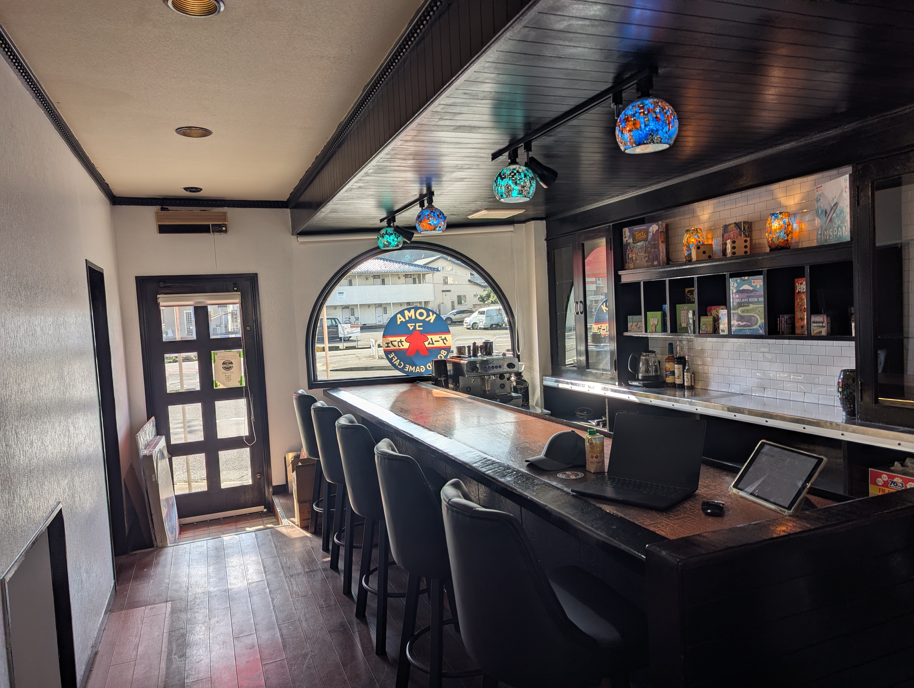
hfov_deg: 71.5
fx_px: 635
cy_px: 344
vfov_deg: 56.9
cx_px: 457
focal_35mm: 24
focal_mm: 6.81
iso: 42
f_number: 1.85
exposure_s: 1/618
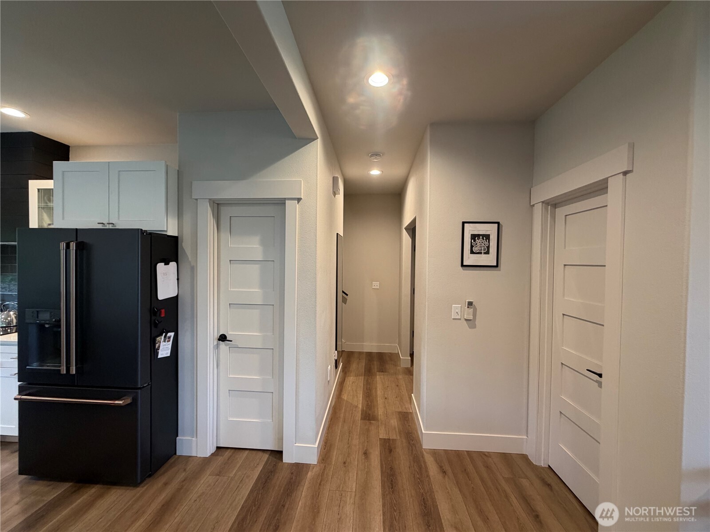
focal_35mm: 14
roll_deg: -0.6
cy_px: 266
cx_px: 355
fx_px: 287
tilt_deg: -0.6
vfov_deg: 85.7
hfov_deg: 102.1
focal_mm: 2.22
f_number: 2.2
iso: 250
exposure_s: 1/60
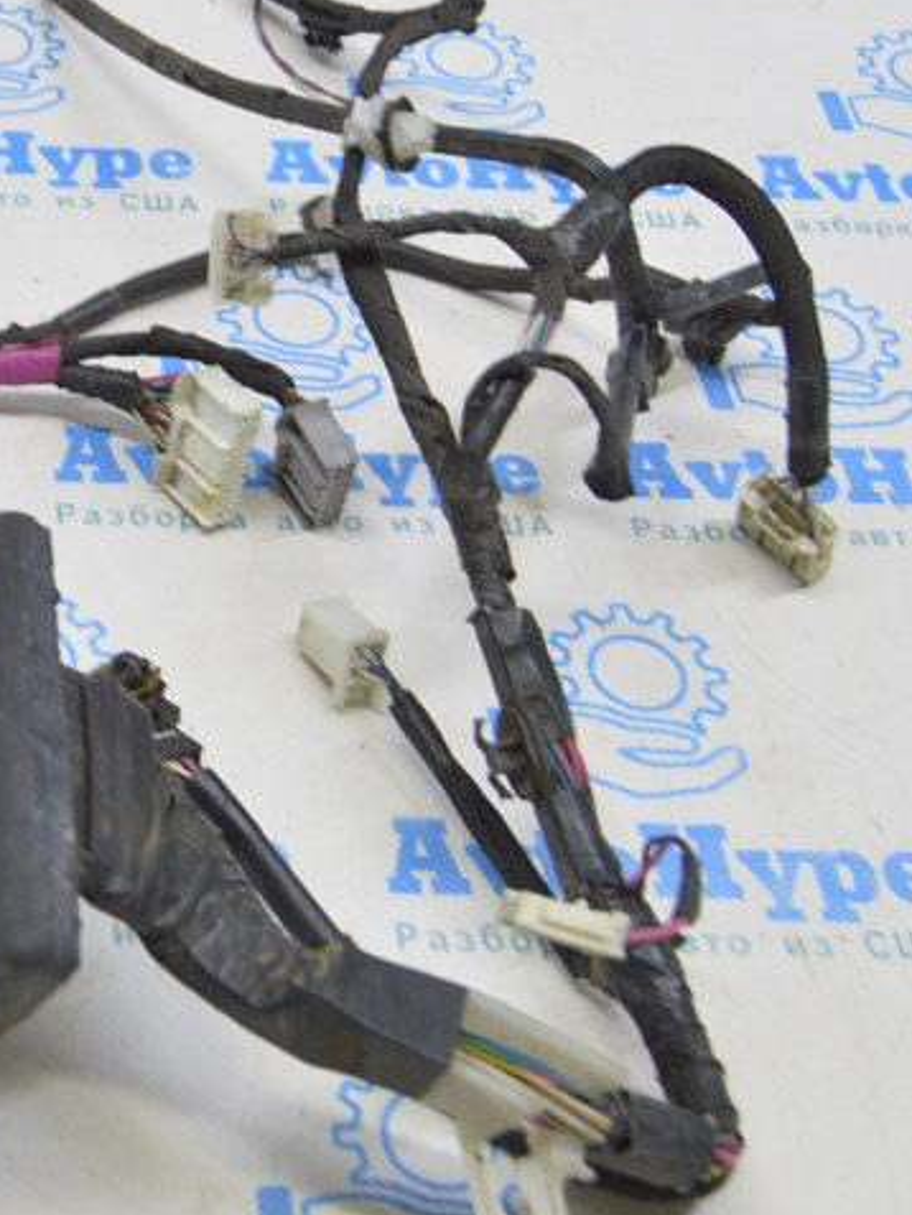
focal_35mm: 68
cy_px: 434
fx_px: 2388
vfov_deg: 28.4
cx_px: -104
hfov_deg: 20.6
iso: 400
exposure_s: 1/20
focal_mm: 22
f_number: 5.6
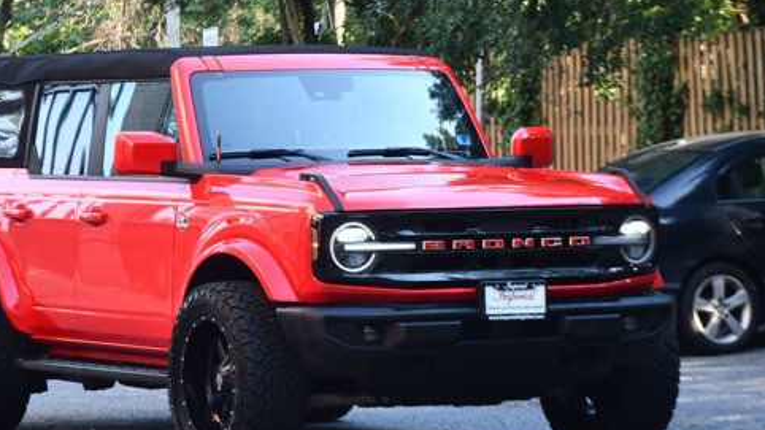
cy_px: 177
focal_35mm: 171
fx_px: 3468
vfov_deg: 7.1
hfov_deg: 12.6
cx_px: 298
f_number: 4.8
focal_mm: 82
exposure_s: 1/250
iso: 450
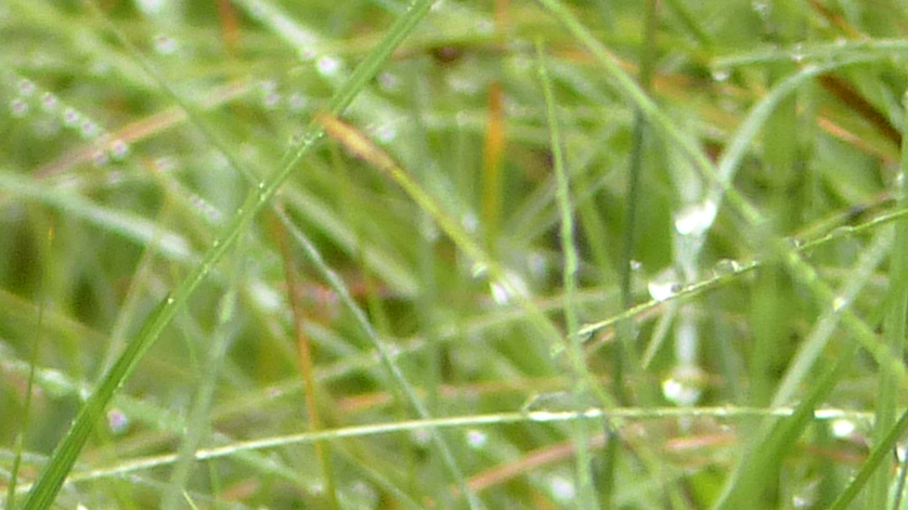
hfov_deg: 0.7
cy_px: 128
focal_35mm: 3120
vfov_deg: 0.4
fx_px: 75104
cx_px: -429
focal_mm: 108
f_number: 2.8
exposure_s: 1/125
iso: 160
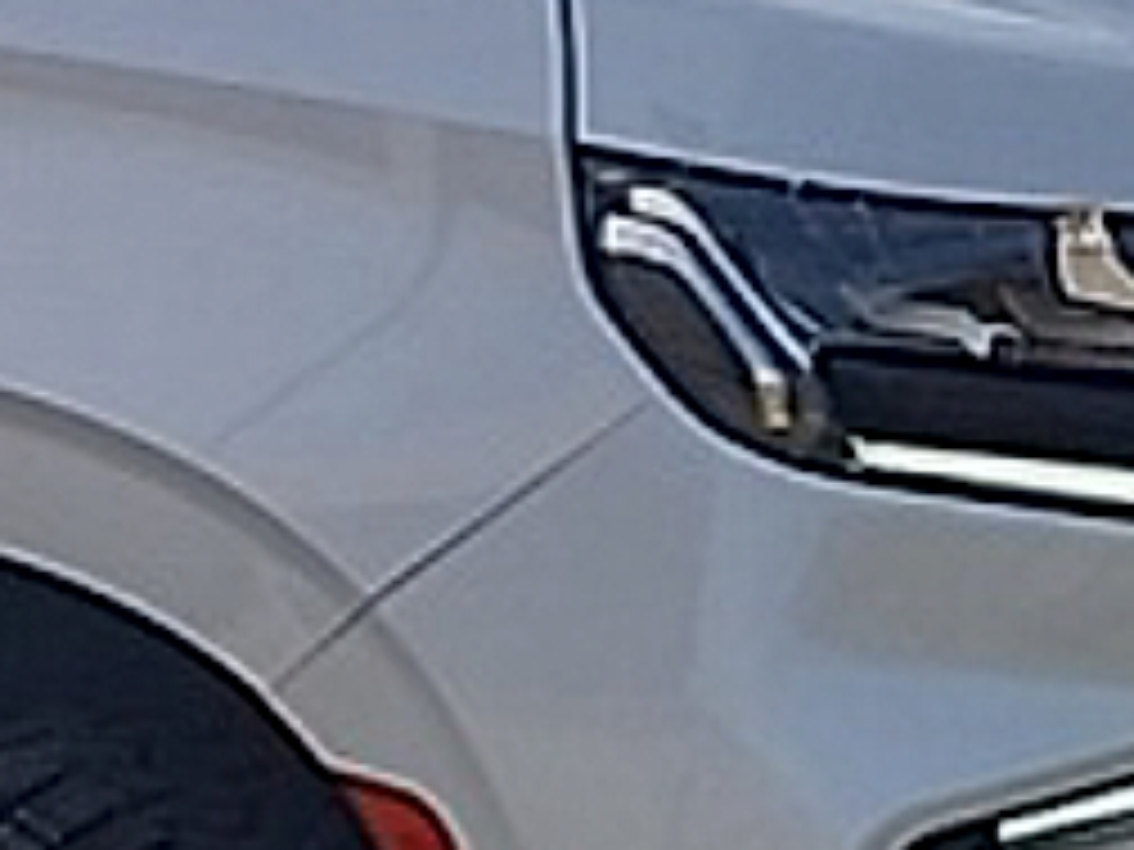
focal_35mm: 165
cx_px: -122
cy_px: 306
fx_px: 5405
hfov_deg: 11.8
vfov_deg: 9.0
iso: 50
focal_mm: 5.4
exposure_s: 1/3185
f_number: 1.8
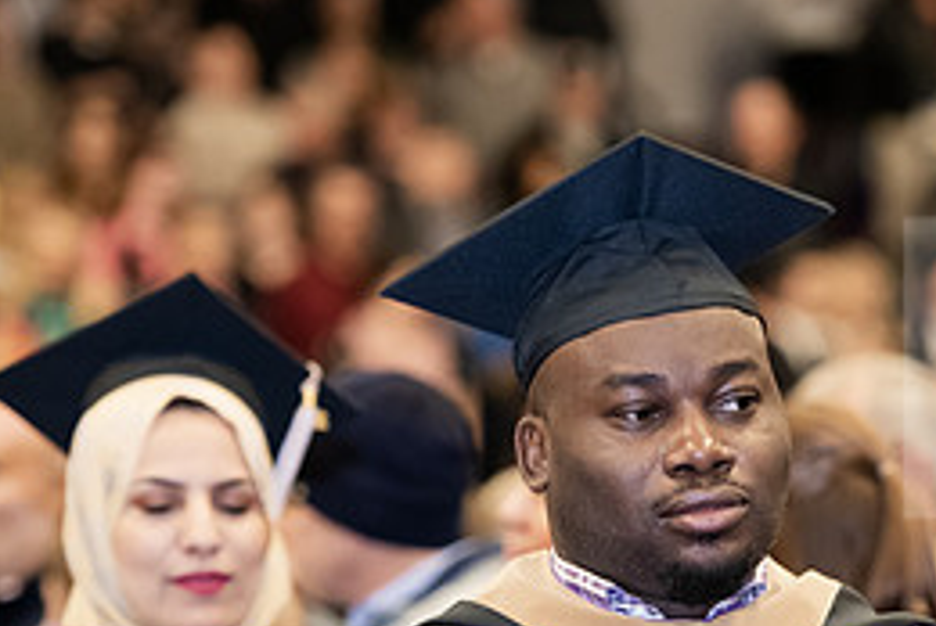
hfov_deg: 6.8
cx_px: 796
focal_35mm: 301
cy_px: 653
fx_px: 7835
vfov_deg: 4.6
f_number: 3.2
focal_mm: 135
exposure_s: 1/200
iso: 2500
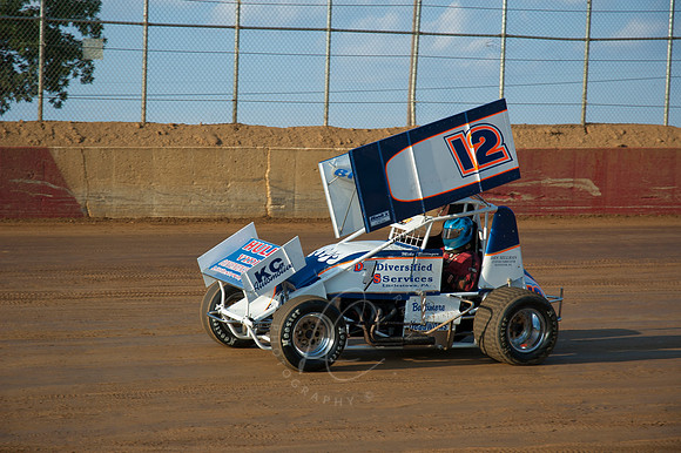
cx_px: 340
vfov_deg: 13.0
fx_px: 1985
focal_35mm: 105
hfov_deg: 19.5
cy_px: 226
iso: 200
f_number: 5.6
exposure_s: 1/500
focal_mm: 70
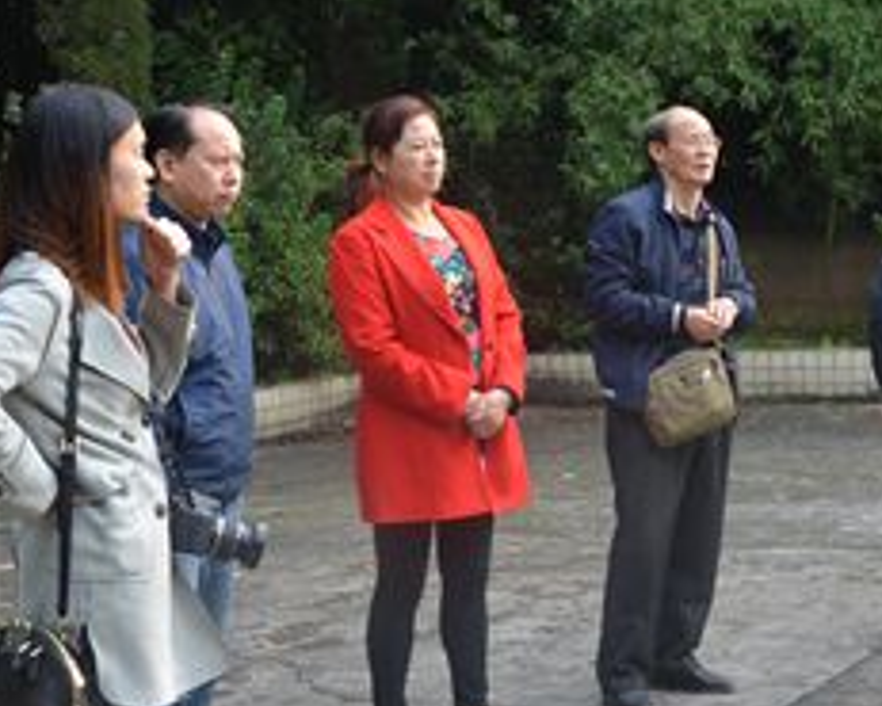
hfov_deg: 21.7
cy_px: 284
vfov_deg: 18.1
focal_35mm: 85
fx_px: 2220
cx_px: 871
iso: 280
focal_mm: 28
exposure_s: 1/125
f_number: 5.6
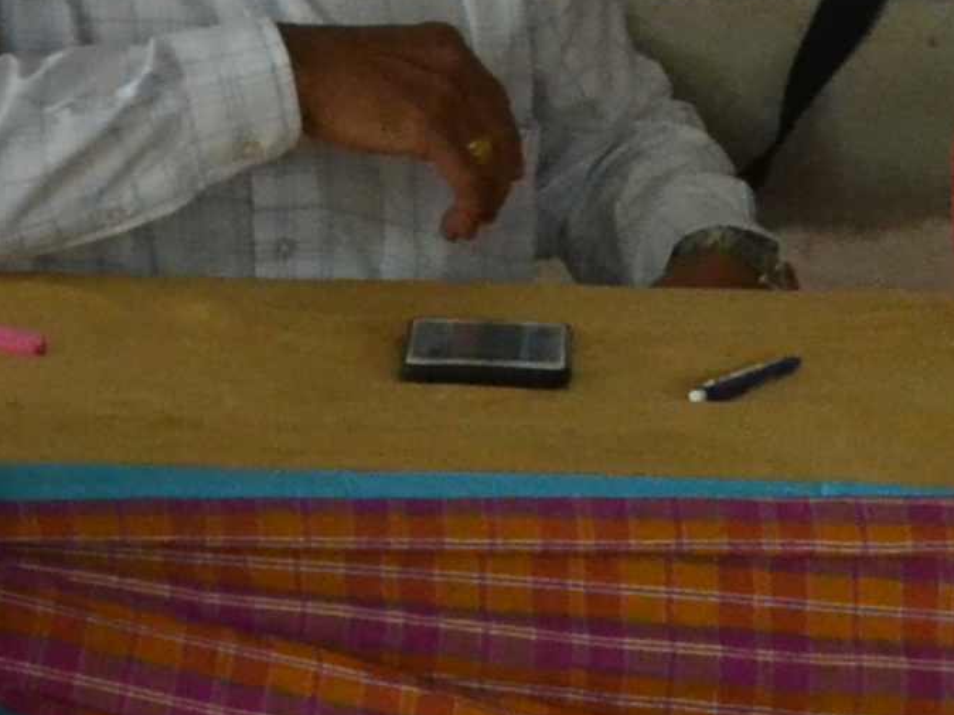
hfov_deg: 6.5
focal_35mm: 296
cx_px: -934
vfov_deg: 4.9
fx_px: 8155
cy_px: -742
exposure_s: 1/200
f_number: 7.1
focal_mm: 30
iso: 1600
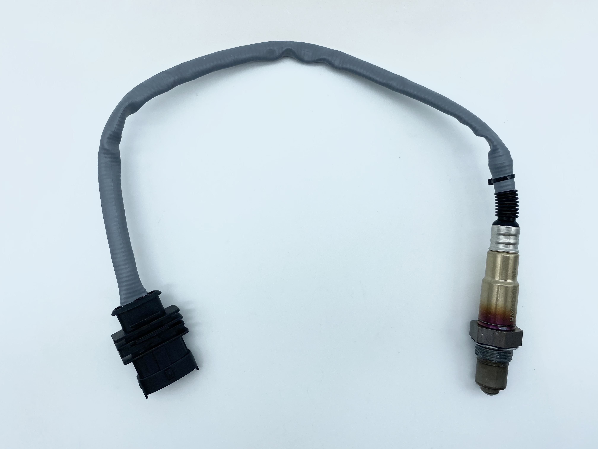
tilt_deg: -86.3
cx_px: 299
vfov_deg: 53.1
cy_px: 224
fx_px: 449
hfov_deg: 67.3
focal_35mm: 26
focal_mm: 4.25
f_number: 1.8
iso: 32
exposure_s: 1/620
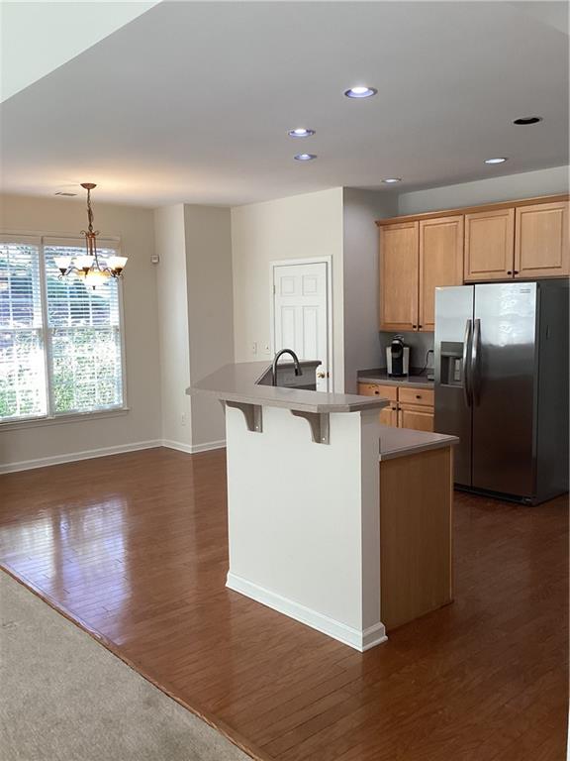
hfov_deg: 45.4
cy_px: 380
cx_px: 285
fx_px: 681
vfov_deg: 58.4
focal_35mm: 31
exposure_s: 1/120
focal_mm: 3.3
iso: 100
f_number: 2.4
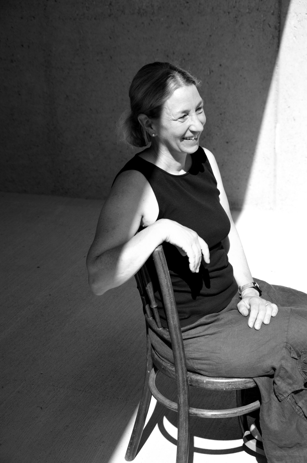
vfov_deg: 27.0
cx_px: 154
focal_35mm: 75
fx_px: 963
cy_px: 232
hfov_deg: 18.1
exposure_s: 1/1250
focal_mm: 50
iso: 200
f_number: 4.8
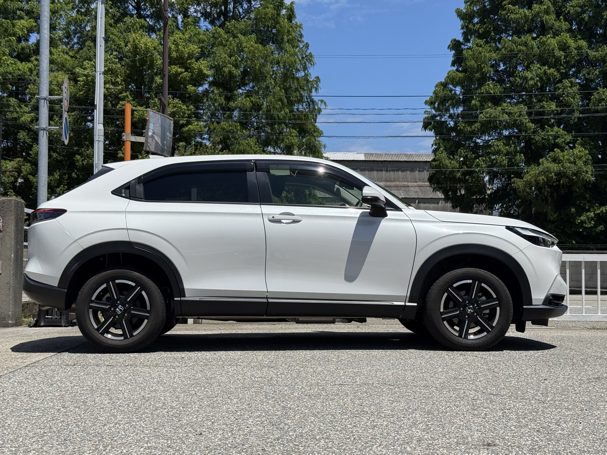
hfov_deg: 38.9
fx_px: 859
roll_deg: -1.4
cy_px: 228
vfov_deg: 29.7
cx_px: 298
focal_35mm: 49
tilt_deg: +2.9
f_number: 1.78
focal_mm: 6.76
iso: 80
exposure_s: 1/8772
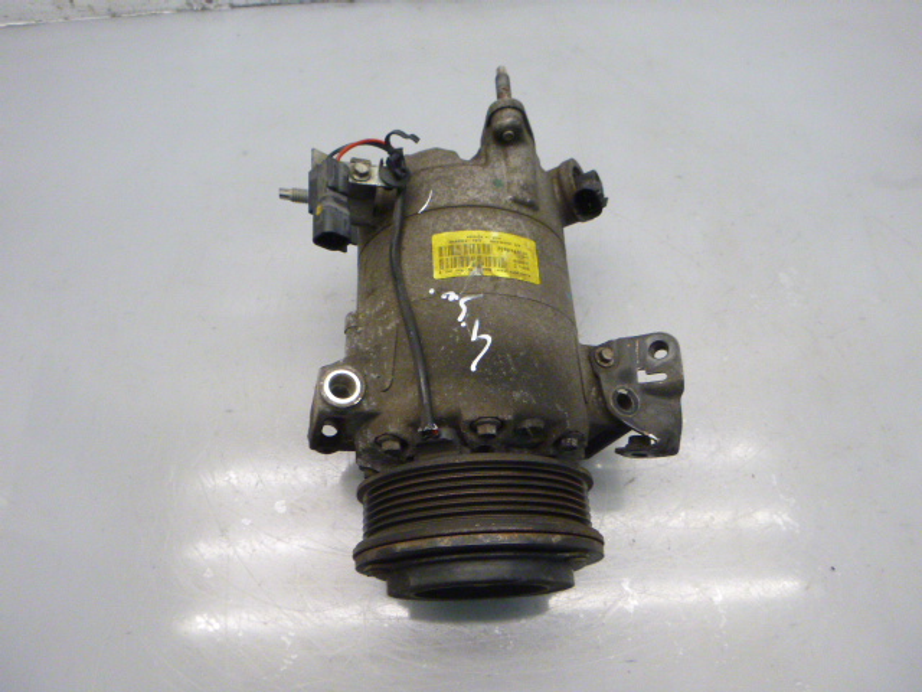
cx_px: 461
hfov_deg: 69.4
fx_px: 666
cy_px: 346
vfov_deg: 54.9
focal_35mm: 25
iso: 400
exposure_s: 1/60
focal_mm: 4.5
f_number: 3.9
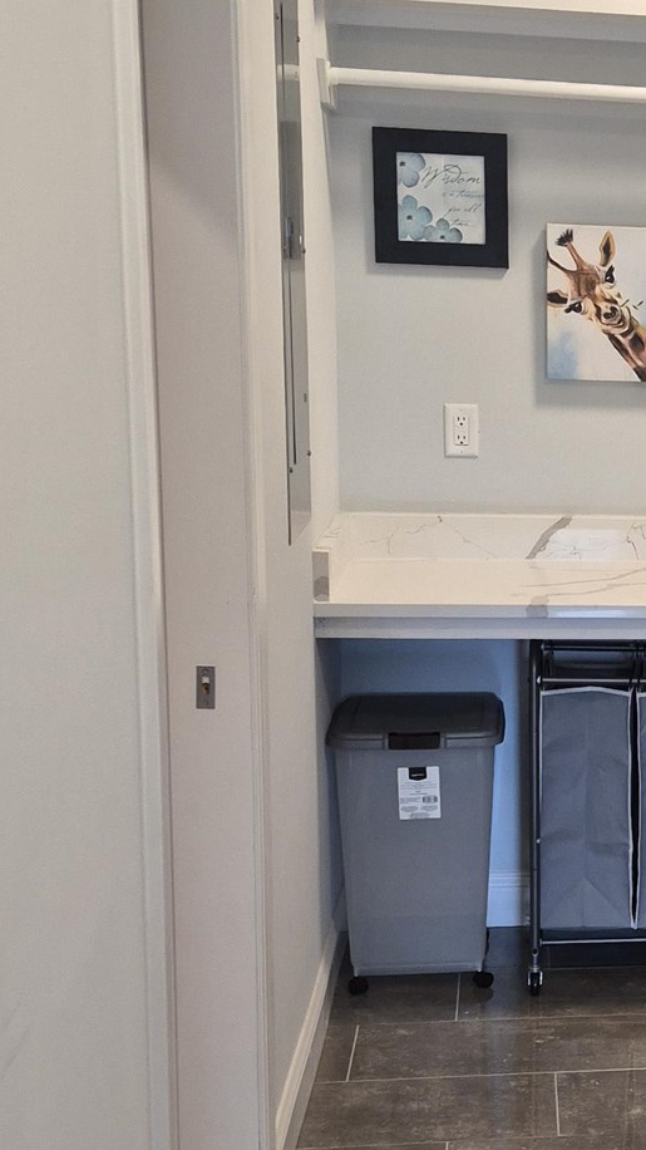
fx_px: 1919
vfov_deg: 33.3
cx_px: 892
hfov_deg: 17.6
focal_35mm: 63
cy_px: 644
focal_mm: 5.4
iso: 320
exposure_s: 1/120
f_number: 1.8
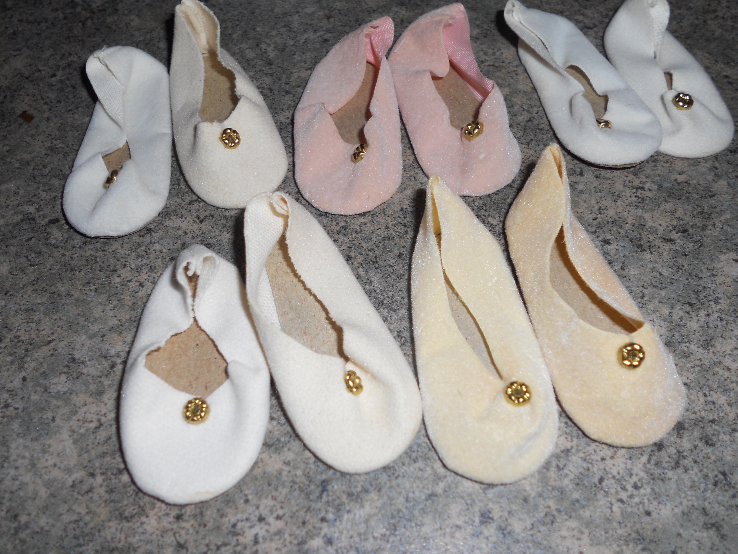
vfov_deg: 44.2
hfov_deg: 56.8
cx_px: 369
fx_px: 682
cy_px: 277
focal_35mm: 32
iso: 80
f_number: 8.8
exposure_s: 1/25
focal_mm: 5.8
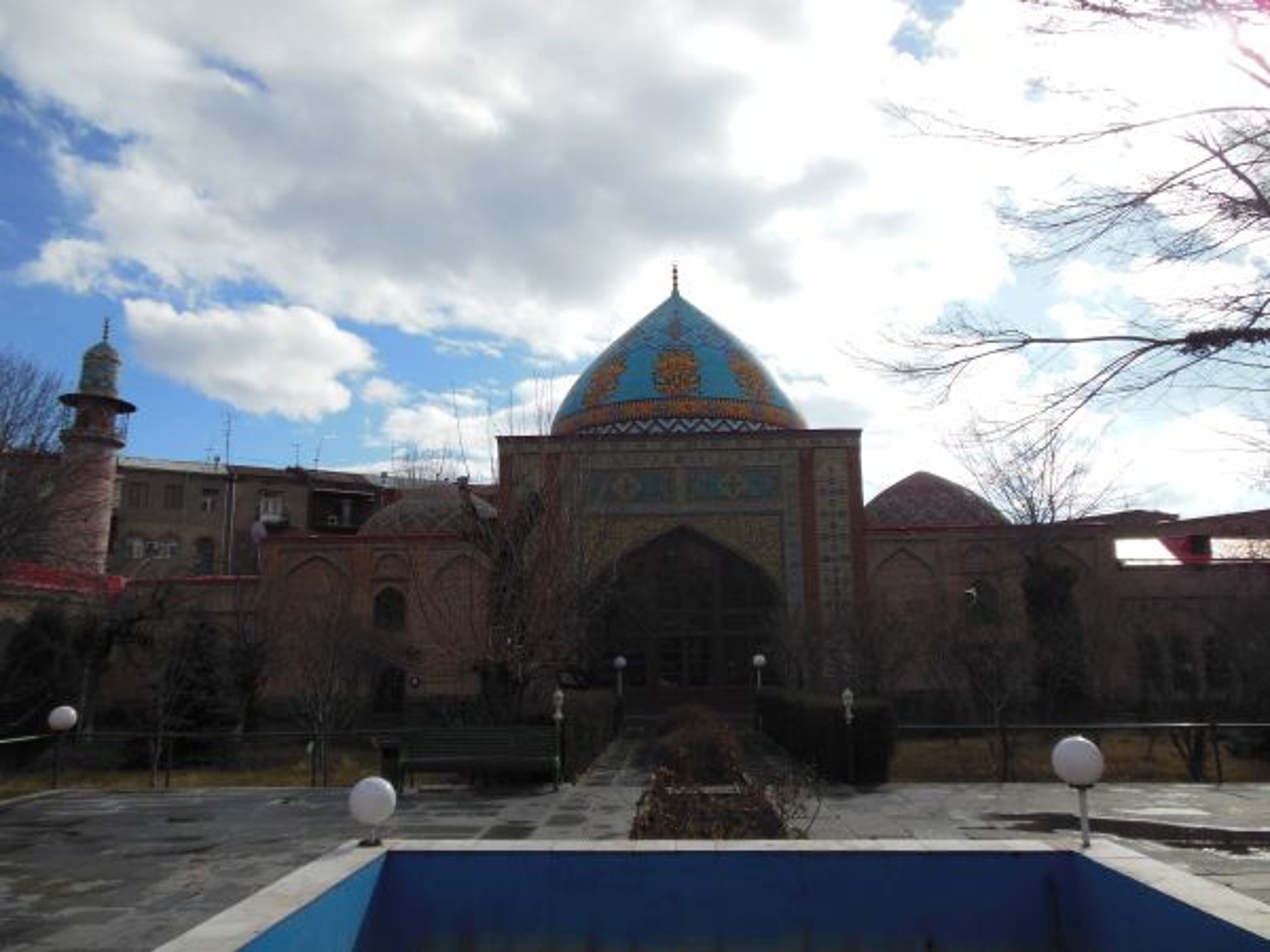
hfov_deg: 69.4
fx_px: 917
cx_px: 635
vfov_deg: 54.9
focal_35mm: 25
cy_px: 476
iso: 125
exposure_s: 1/640
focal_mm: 4.5
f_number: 6.4
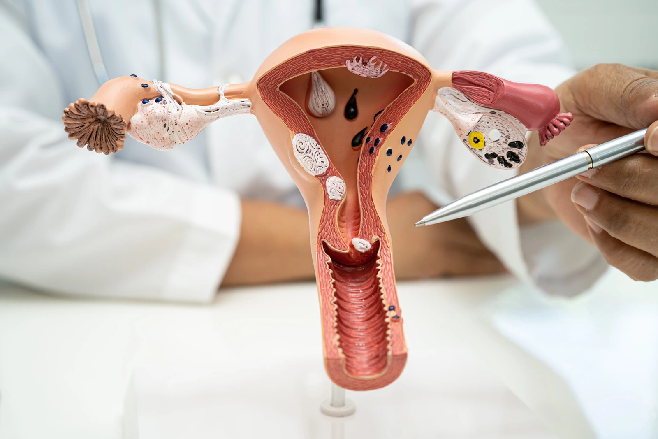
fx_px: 914
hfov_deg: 39.6
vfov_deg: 27.0
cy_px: 220
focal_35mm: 50
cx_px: 329
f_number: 4
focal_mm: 50
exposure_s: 1/50
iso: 250
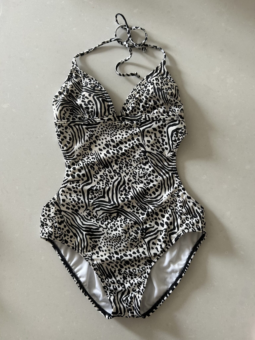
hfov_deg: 53.1
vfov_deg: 67.3
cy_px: 170
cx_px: 128
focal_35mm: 26
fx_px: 255
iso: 80
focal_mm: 5.7
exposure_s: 1/60
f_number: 1.5
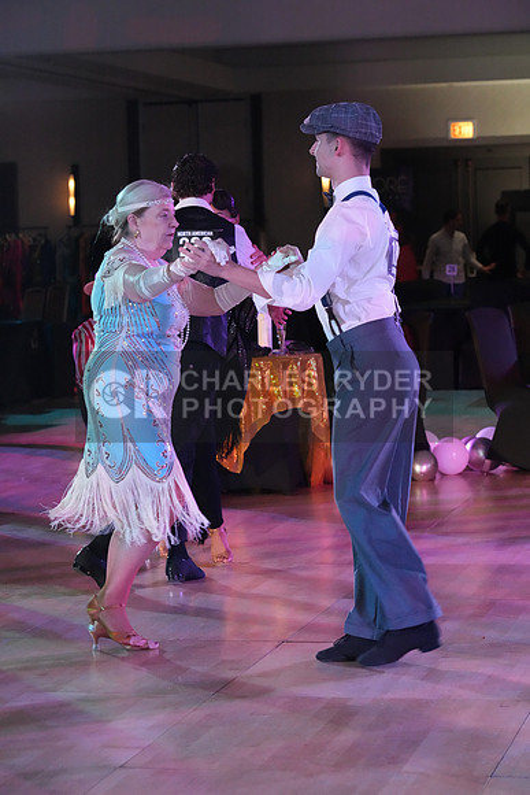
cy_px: 398
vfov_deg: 19.5
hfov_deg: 13.0
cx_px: 265
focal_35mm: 105
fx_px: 2317
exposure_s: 1/250
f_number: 6.3
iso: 10000
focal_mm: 105
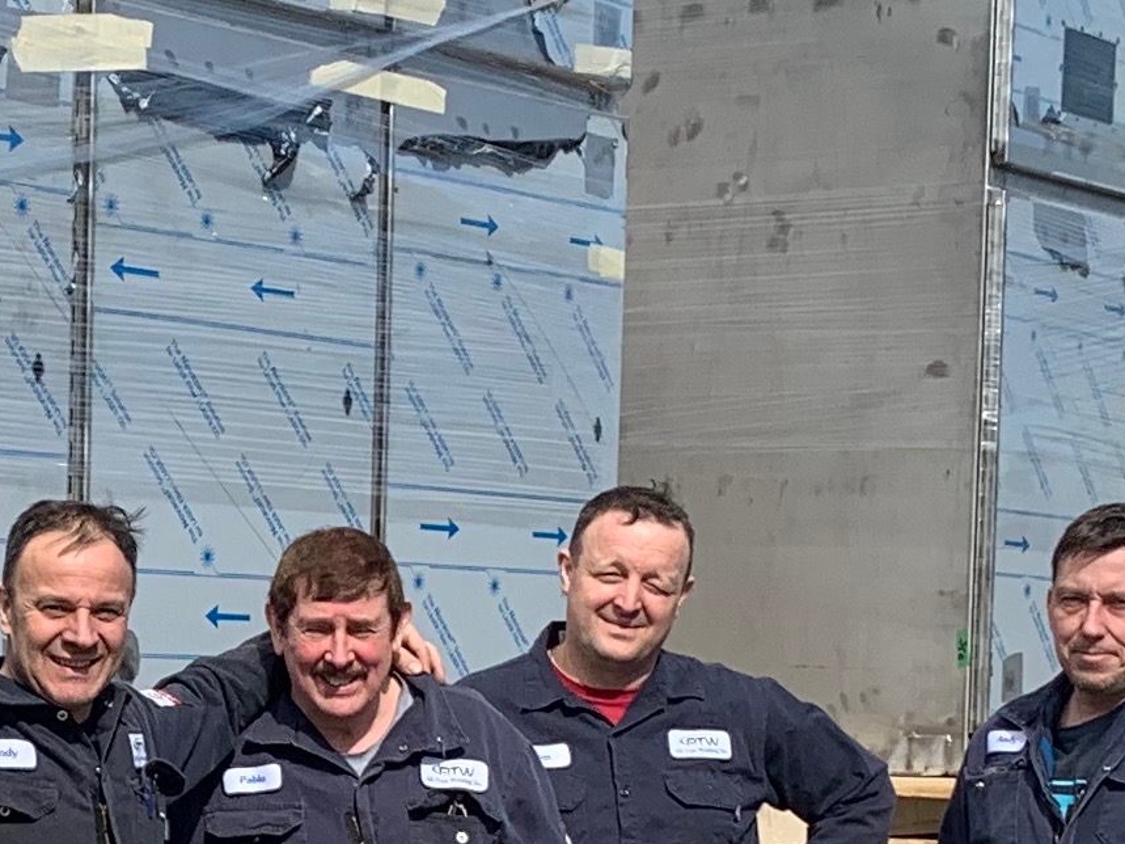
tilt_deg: -1.8
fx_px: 3964
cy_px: 849
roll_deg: -0.8
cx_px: 54
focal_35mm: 122
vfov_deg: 12.0
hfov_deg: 15.9
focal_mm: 4.25
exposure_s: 1/2994
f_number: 1.8
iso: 25
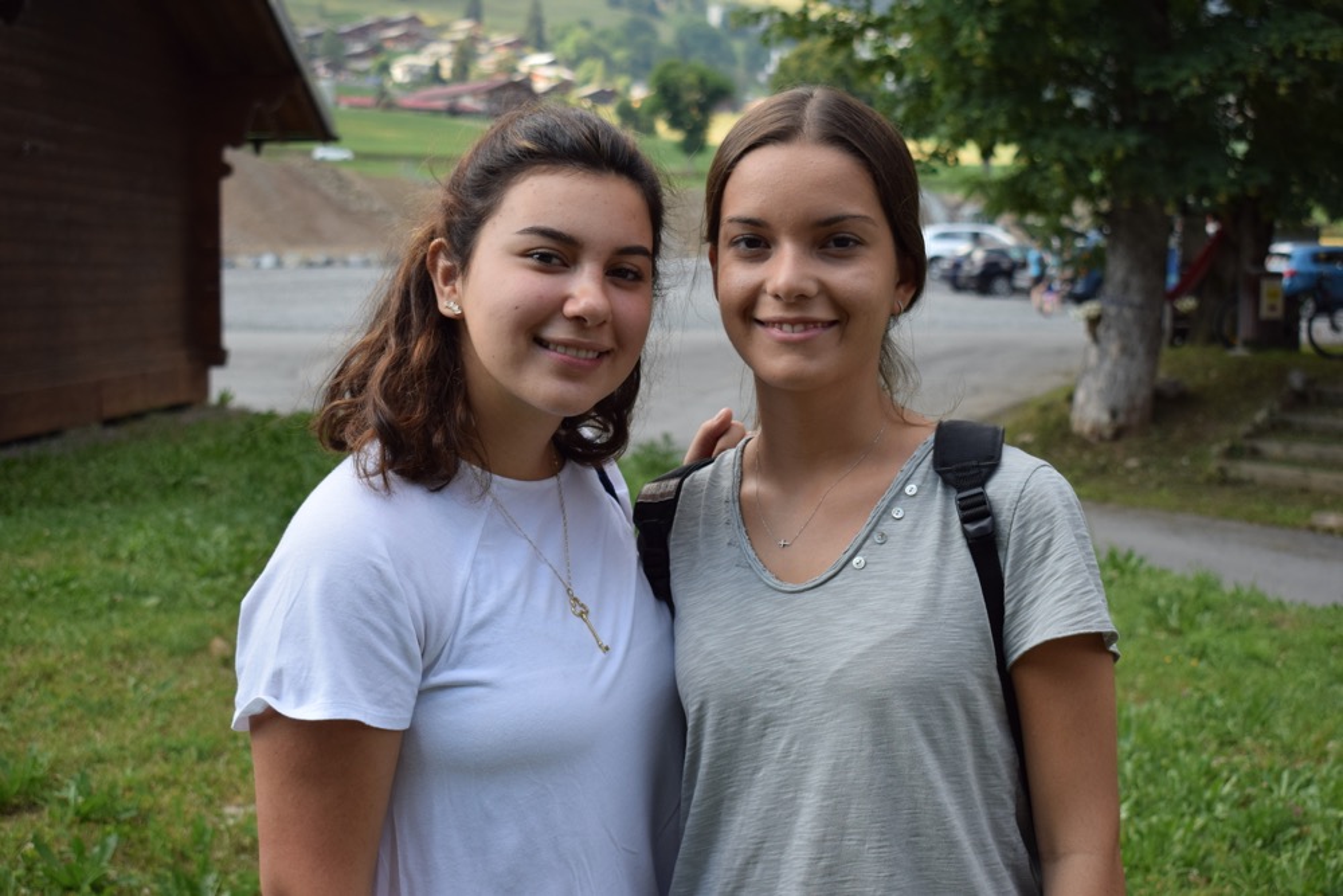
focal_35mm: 57
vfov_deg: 23.8
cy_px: 448
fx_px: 2127
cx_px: 672
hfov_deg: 35.0
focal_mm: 38
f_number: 5.6
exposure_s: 1/400
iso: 200
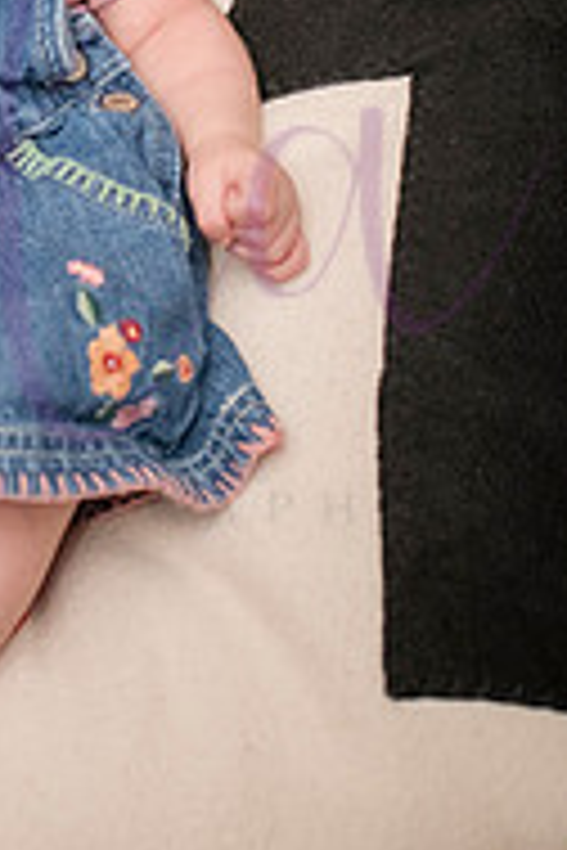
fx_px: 2811
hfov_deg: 11.3
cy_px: -67
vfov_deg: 16.7
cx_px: -94
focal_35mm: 119
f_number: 4
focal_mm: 50
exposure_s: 1/250
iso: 800
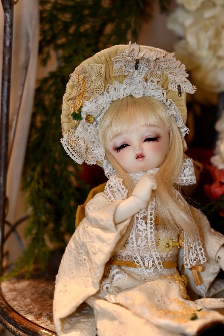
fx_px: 560
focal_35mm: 60
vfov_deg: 33.4
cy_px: 168
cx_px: 112
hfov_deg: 22.6
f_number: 2.2
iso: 100
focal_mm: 40
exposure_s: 1/125
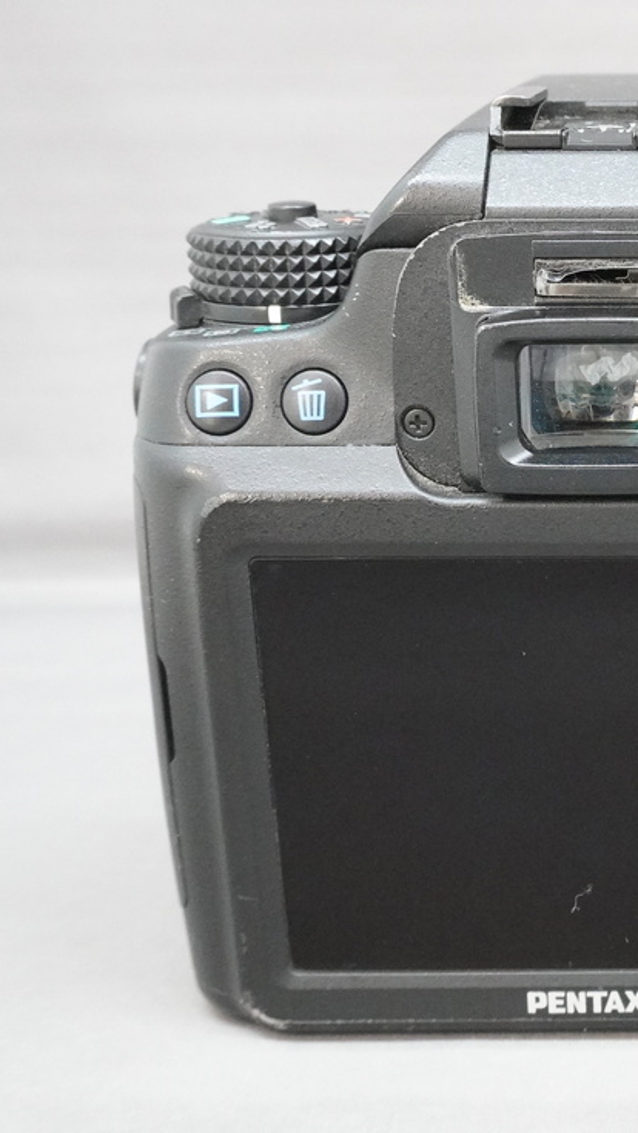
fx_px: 1770
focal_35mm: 59
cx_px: 784
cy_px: 553
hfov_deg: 19.2
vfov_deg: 35.5
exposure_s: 1/30
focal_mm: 23
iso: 6400
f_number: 10
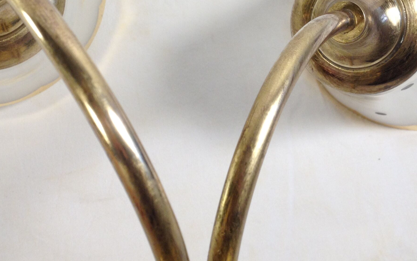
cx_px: 212
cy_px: 56
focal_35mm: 68
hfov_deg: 30.2
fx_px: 773
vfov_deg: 19.0
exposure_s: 1/20
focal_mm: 4.28
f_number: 2.4
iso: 50
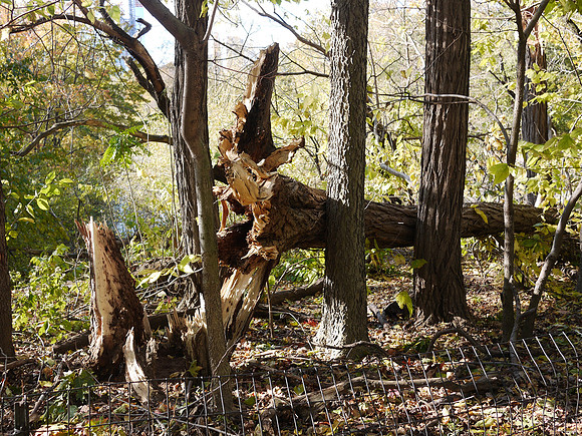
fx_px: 673
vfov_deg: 36.0
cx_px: 291
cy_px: 218
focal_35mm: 40
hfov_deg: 46.8
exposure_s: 1/125
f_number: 4
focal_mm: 20
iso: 100
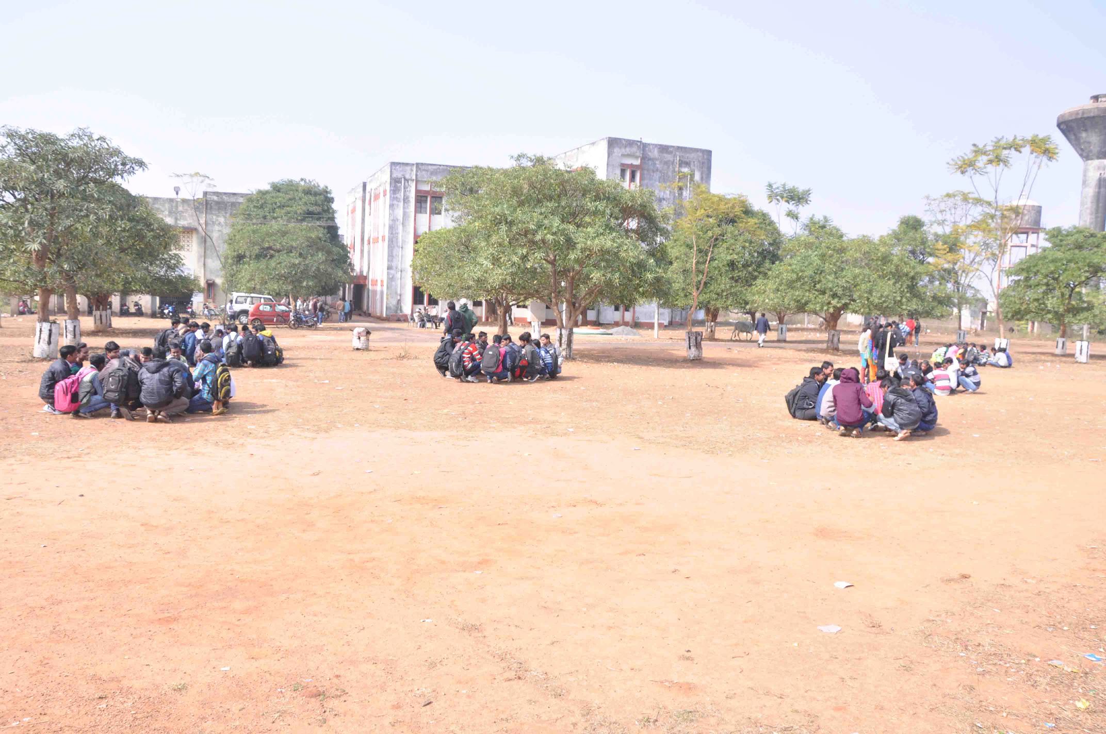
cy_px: 367
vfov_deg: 47.8
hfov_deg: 67.4
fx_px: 828
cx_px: 553
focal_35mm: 27
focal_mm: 18
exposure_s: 1/160
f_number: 7.1
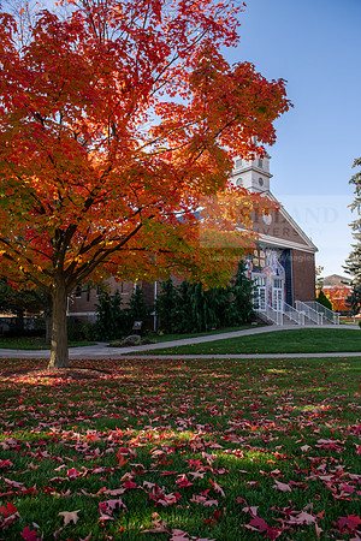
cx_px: 180
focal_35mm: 26
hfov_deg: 49.6
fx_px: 391
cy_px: 270
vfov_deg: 69.4
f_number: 5
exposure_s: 1/320
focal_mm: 26
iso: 160
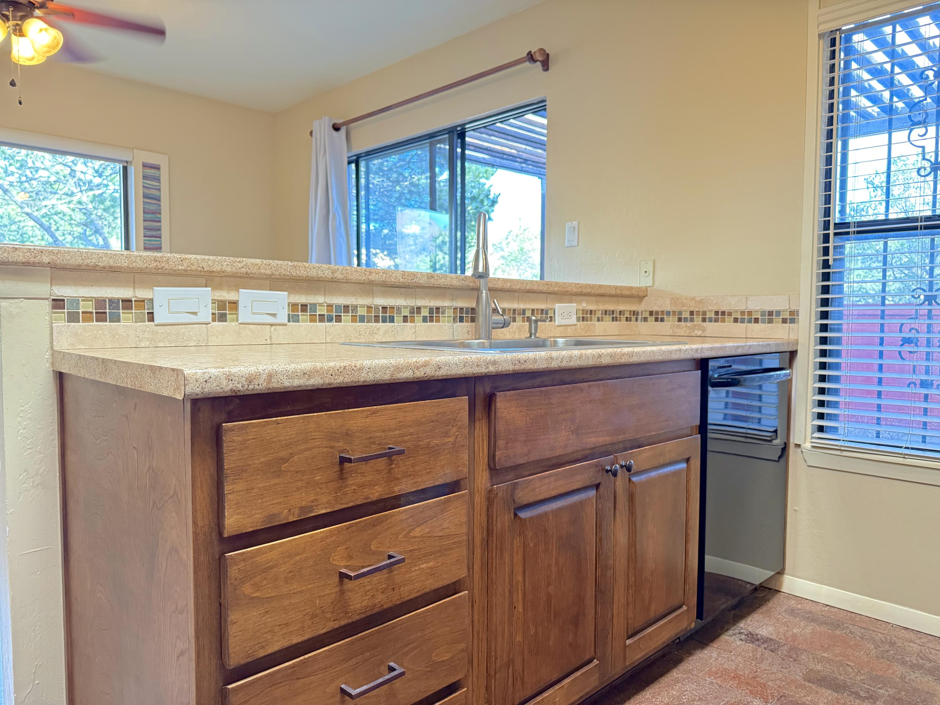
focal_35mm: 24
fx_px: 652
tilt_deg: -3.9
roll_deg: -1.4
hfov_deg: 71.6
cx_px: 470
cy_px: 352
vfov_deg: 56.8
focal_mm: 6.76
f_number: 1.78
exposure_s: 1/60
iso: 500
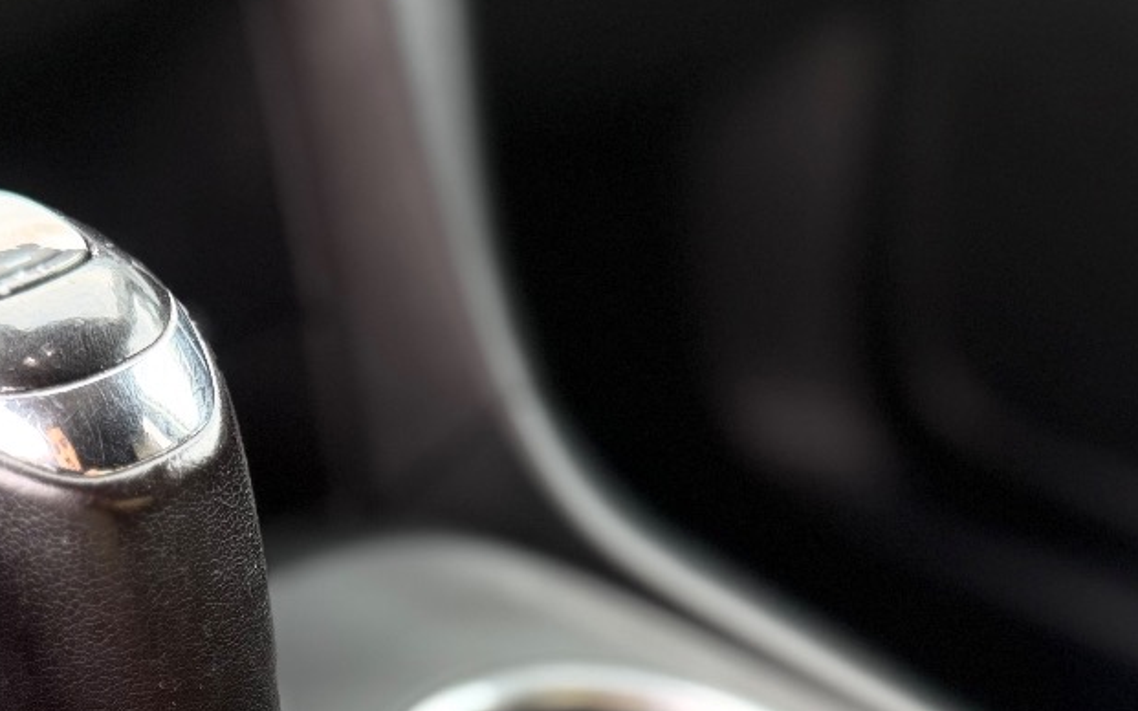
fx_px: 1830
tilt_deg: -39.5
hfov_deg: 33.7
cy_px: 845
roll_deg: +0.4
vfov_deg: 20.6
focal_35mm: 59
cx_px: 251
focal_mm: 6.76
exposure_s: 1/62
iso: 200
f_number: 1.78
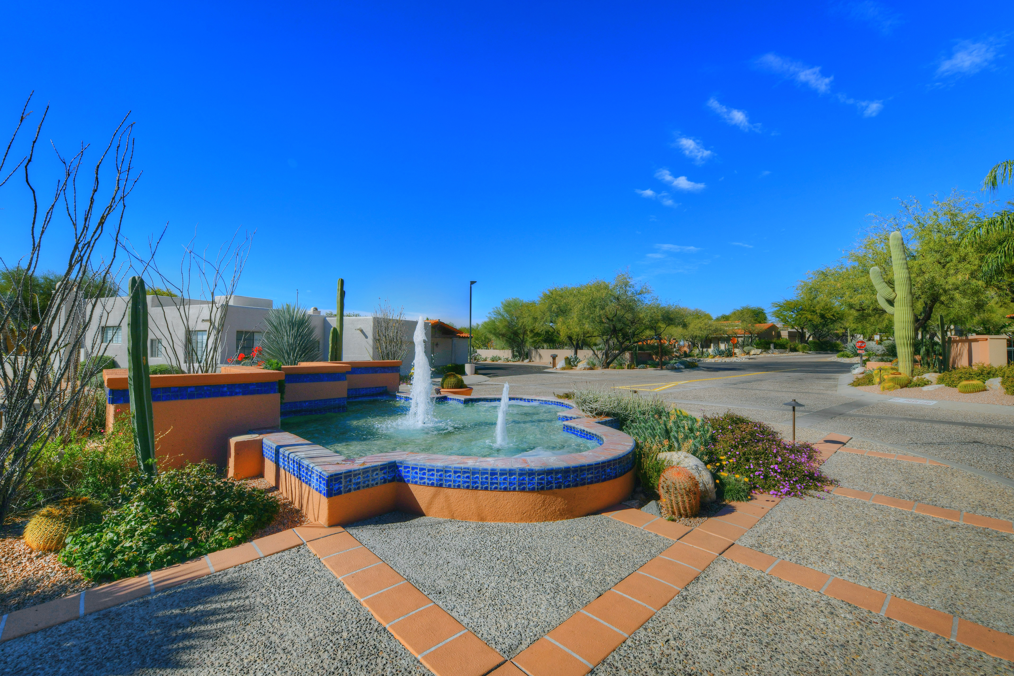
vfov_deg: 81.2
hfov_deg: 104.3
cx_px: 507
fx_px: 394
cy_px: 338
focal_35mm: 14
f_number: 11
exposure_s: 1/1250
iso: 200
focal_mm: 14
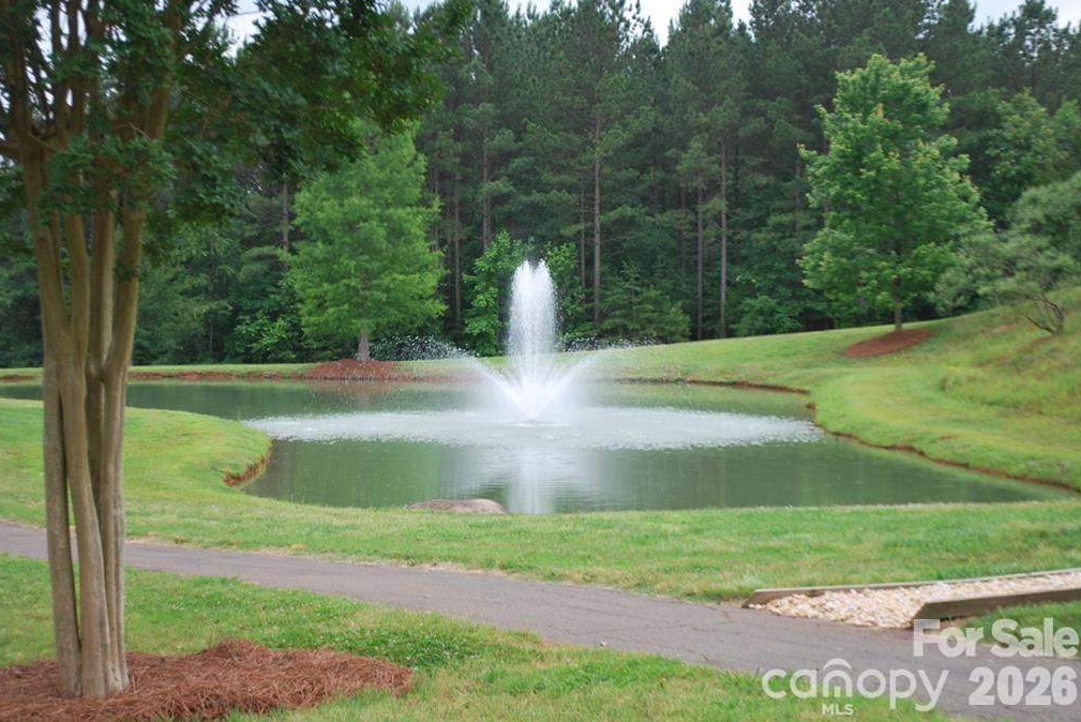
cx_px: 536
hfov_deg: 30.1
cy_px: 358
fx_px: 2013
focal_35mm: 67
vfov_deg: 20.3
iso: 100
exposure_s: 1/100
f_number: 5.3
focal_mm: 44
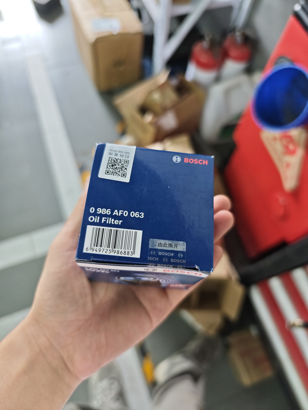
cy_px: 205
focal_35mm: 23
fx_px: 273
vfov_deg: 73.9
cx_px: 154
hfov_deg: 58.9
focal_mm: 8.72
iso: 640
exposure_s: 1/202
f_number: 1.63
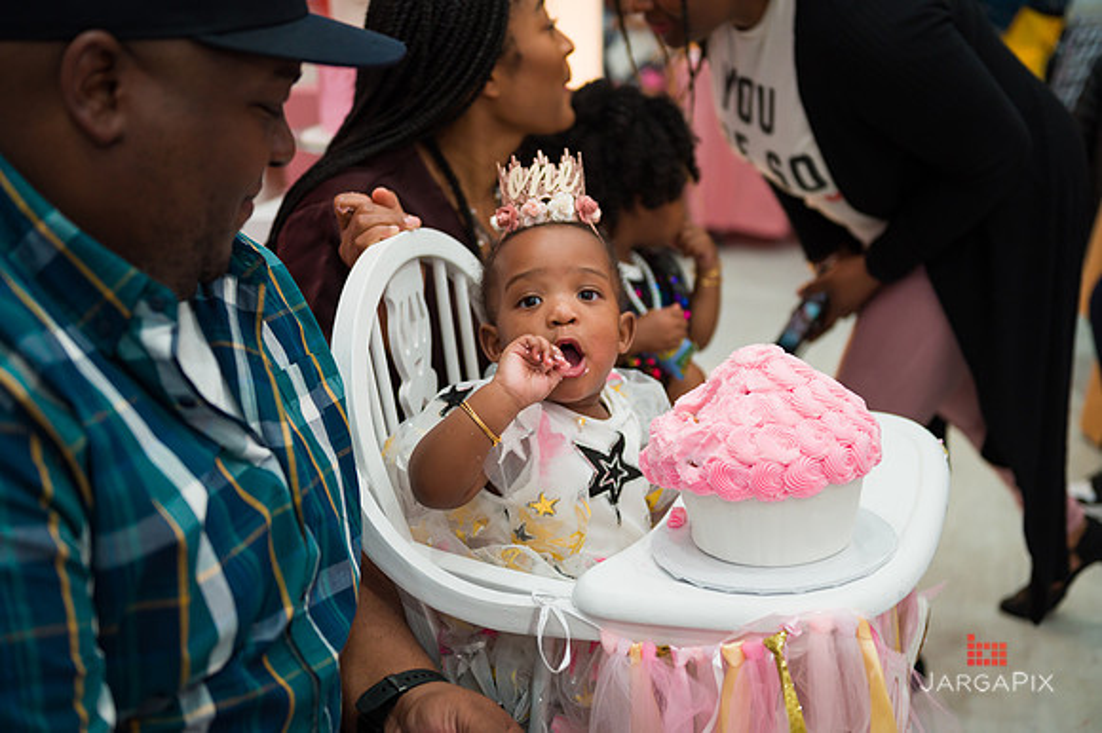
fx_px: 1468
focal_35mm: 48
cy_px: 366
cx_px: 551
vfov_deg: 28.0
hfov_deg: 41.1
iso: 800
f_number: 3.2
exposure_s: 1/200
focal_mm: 48
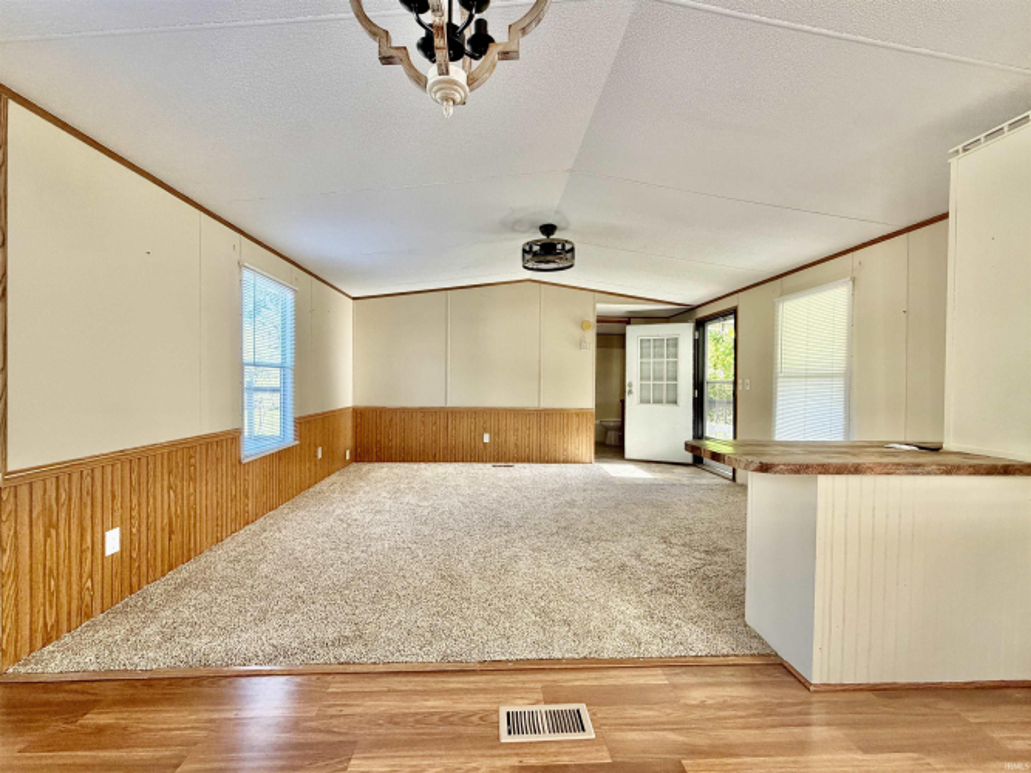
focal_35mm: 14
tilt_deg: -0.5
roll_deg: -1.4
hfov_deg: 102.1
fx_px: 417
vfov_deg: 85.7
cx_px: 516
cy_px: 386
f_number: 2.2
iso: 250
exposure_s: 1/121
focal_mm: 2.22
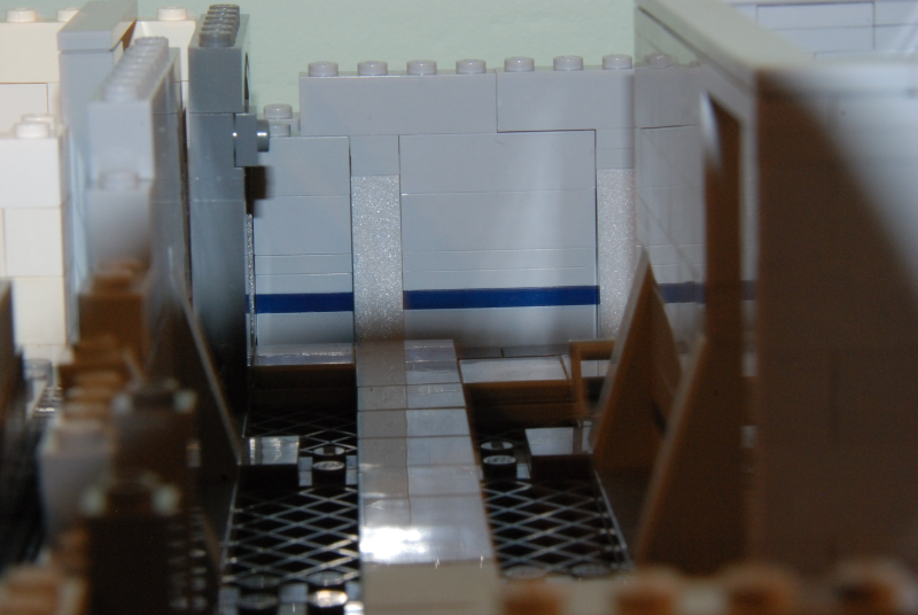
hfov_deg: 16.6
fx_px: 3141
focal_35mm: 123
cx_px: 459
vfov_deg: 11.2
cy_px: 308
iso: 800
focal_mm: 82
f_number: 22
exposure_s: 1/2
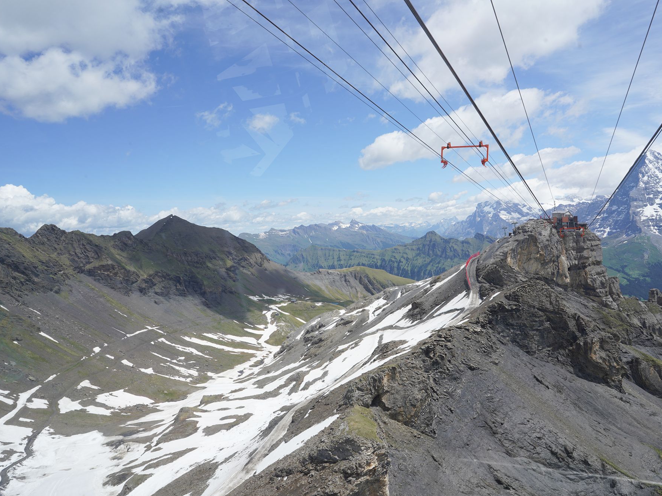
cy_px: 248
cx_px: 339
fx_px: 497
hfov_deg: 67.3
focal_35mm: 26
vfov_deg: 53.1
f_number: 11
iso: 100
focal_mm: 24
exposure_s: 1/100
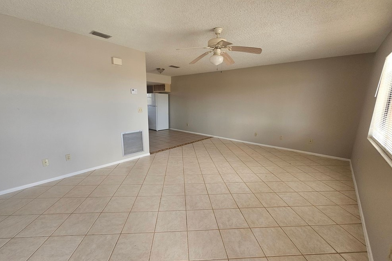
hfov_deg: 104.2
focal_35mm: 14
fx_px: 152
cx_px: 191
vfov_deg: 81.2
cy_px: 135
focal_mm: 2.2
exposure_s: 1/60
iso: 100
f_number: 2.2
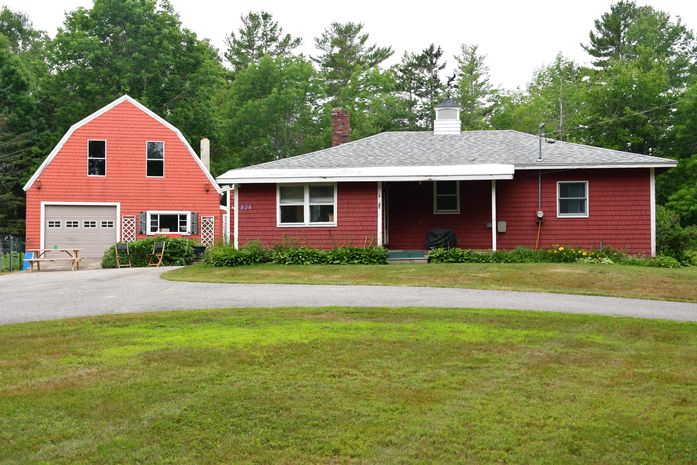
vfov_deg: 29.9
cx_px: 348
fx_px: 871
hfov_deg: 43.6
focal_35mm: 45
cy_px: 232
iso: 560
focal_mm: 30
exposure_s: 1/60
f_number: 8
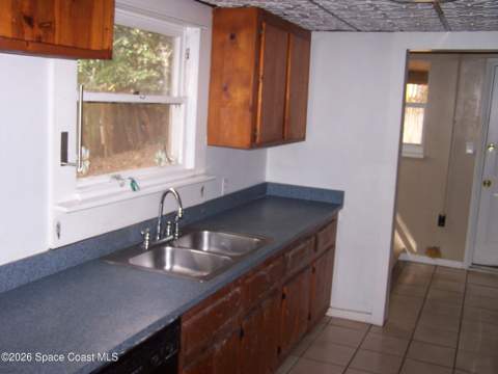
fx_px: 547
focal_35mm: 38
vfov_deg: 37.7
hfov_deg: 49.0
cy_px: 187
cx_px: 249
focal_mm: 6.3
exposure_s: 1/60
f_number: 2.8
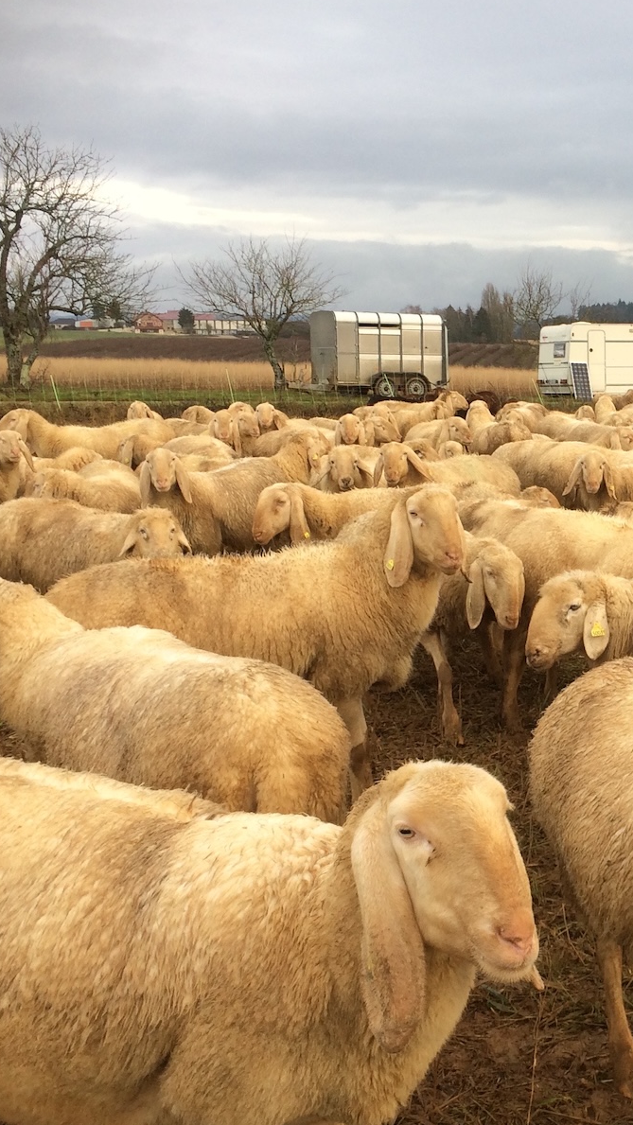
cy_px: 639
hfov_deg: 22.6
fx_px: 1521
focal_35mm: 51
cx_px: 631
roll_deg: +0.9
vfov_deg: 40.5
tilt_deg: -13.1
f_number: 2.2
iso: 32
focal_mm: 4.15
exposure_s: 1/214
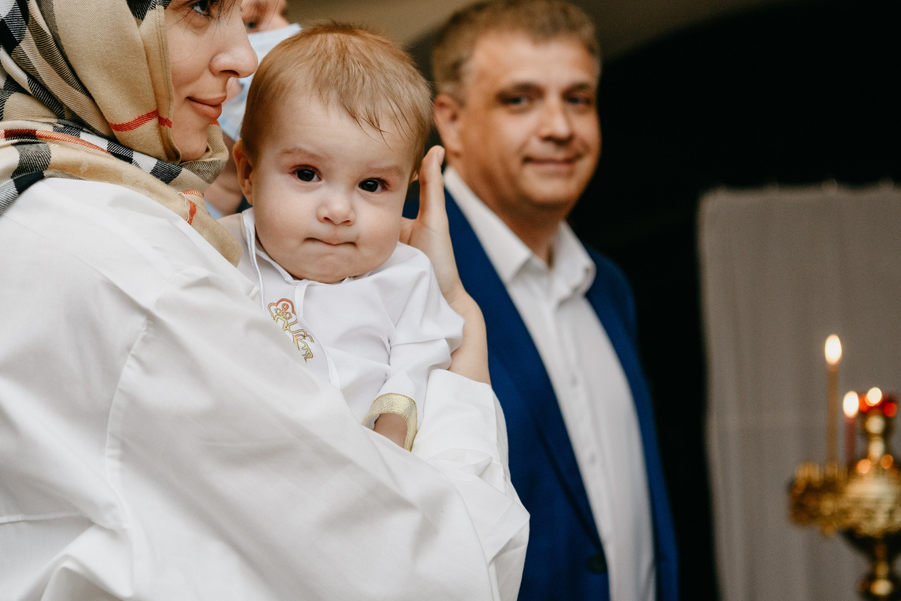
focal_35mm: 90
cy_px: 170
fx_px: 2252
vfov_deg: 15.1
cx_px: 272
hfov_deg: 22.5
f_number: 3.5
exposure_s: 1/160
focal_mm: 50
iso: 500
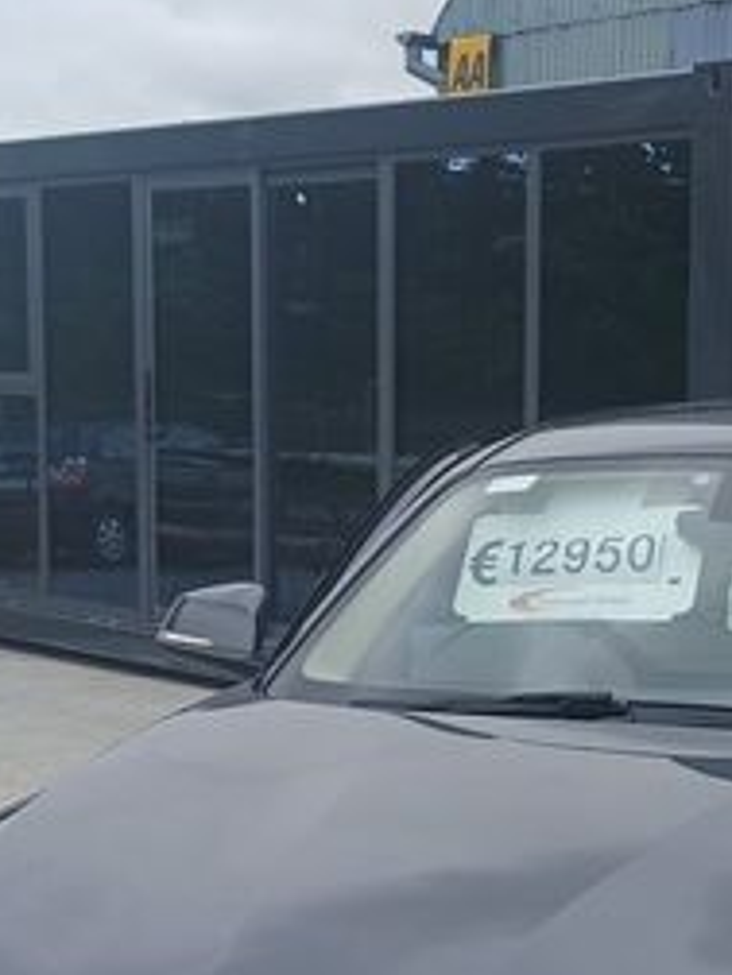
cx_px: 755
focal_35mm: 62
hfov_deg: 22.6
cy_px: 704
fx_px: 1748
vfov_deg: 30.8
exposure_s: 1/144
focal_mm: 3.98
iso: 20
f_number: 1.8
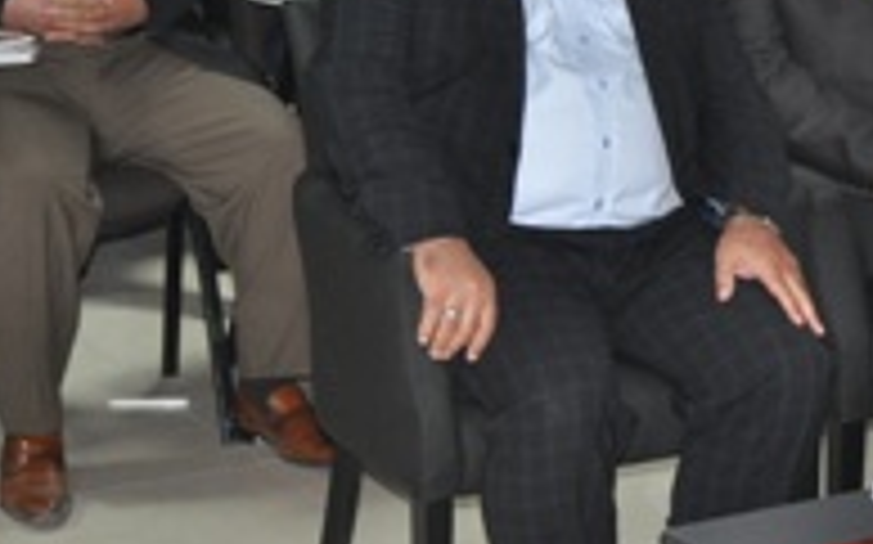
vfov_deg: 9.2
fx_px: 3353
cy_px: -117
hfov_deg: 14.8
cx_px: 626
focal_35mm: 141
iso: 800
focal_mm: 40
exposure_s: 1/60
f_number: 4.2
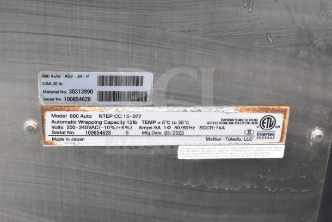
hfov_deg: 35.0
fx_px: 526
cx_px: 166
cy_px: 111
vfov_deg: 23.8
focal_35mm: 57
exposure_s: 1/125
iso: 6400
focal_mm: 38
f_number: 5.6
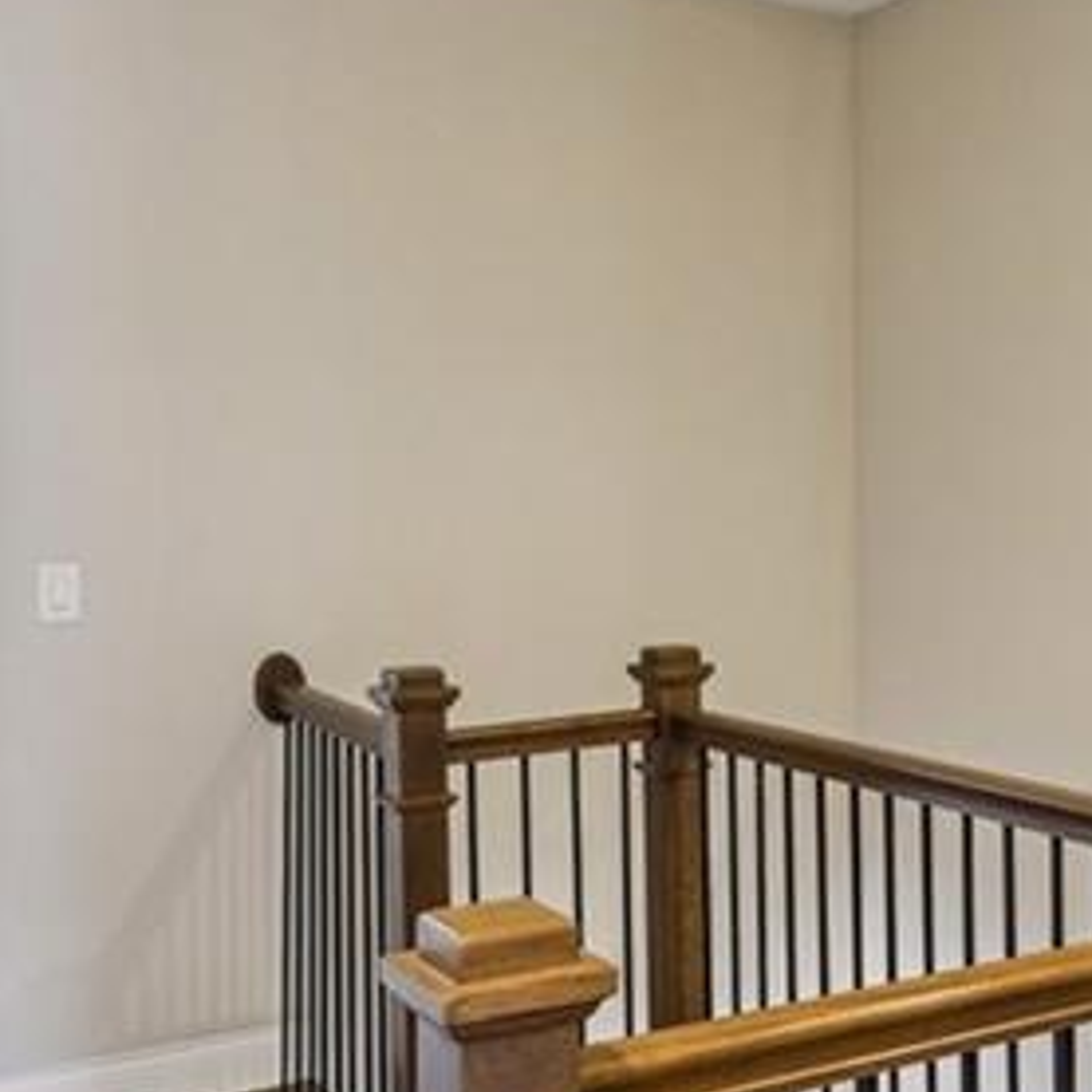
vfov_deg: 38.3
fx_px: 1570
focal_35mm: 44
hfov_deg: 37.0
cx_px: 879
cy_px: 471
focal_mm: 14
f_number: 8
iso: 320
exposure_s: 1/3.33
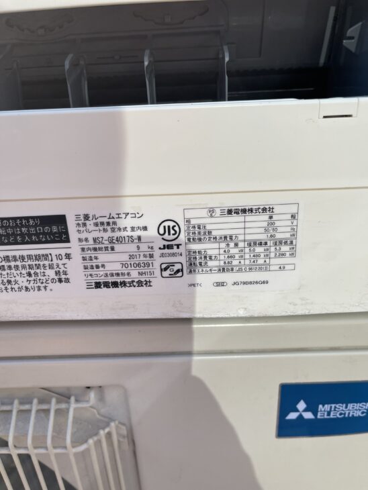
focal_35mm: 26
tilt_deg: -22.7
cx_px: 184
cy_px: 245
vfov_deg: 67.3
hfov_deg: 53.1
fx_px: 368
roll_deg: +2.9
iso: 32
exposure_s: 1/2203
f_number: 1.6
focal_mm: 5.1
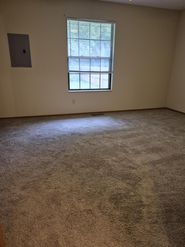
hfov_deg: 58.9
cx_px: 92
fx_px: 164
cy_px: 124
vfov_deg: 73.9
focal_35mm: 23
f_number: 1.8
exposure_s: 1/120
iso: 800
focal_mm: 5.4
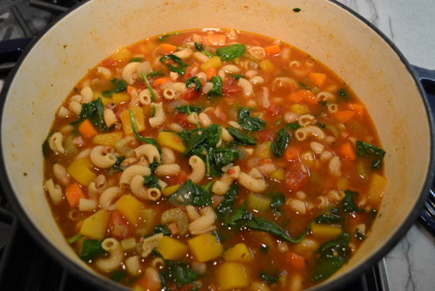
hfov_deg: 57.2
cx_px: 218
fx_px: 399
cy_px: 146
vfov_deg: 40.0
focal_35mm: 33
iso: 720
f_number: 4
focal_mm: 22
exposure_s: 1/60
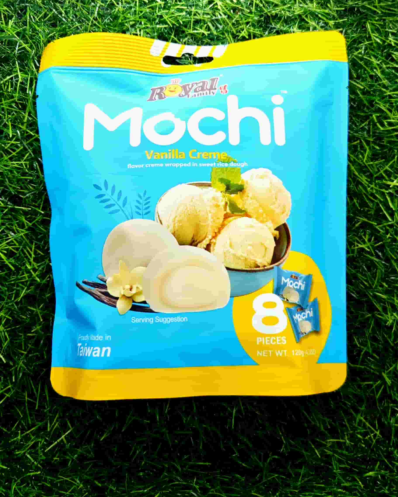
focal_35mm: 24
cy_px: 249
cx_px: 199
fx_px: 353
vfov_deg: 70.3
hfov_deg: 58.8
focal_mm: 5.4
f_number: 1.8
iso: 125
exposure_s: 1/526
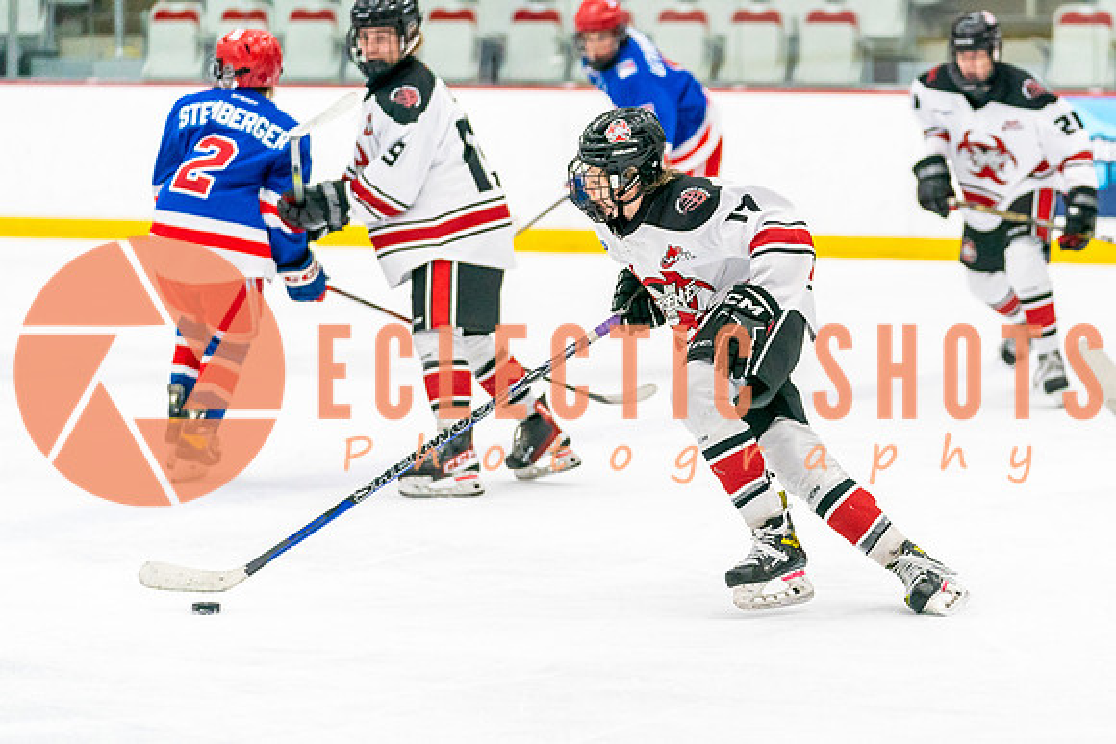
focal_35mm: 163
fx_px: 5049
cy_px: 402
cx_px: 751
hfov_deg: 12.6
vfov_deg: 8.4
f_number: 2.8
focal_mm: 118
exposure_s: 1/1250
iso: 3200
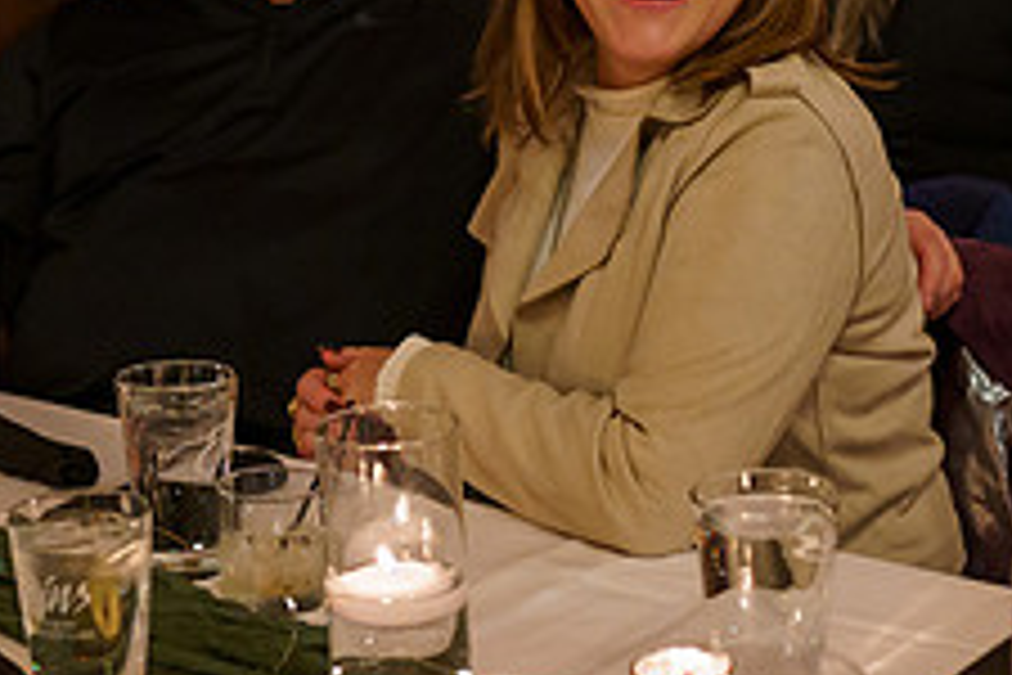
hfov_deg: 22.4
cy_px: 128
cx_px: 423
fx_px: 2558
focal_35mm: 91
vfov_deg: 14.9
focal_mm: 35
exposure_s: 1/250
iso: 3200
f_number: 2.2
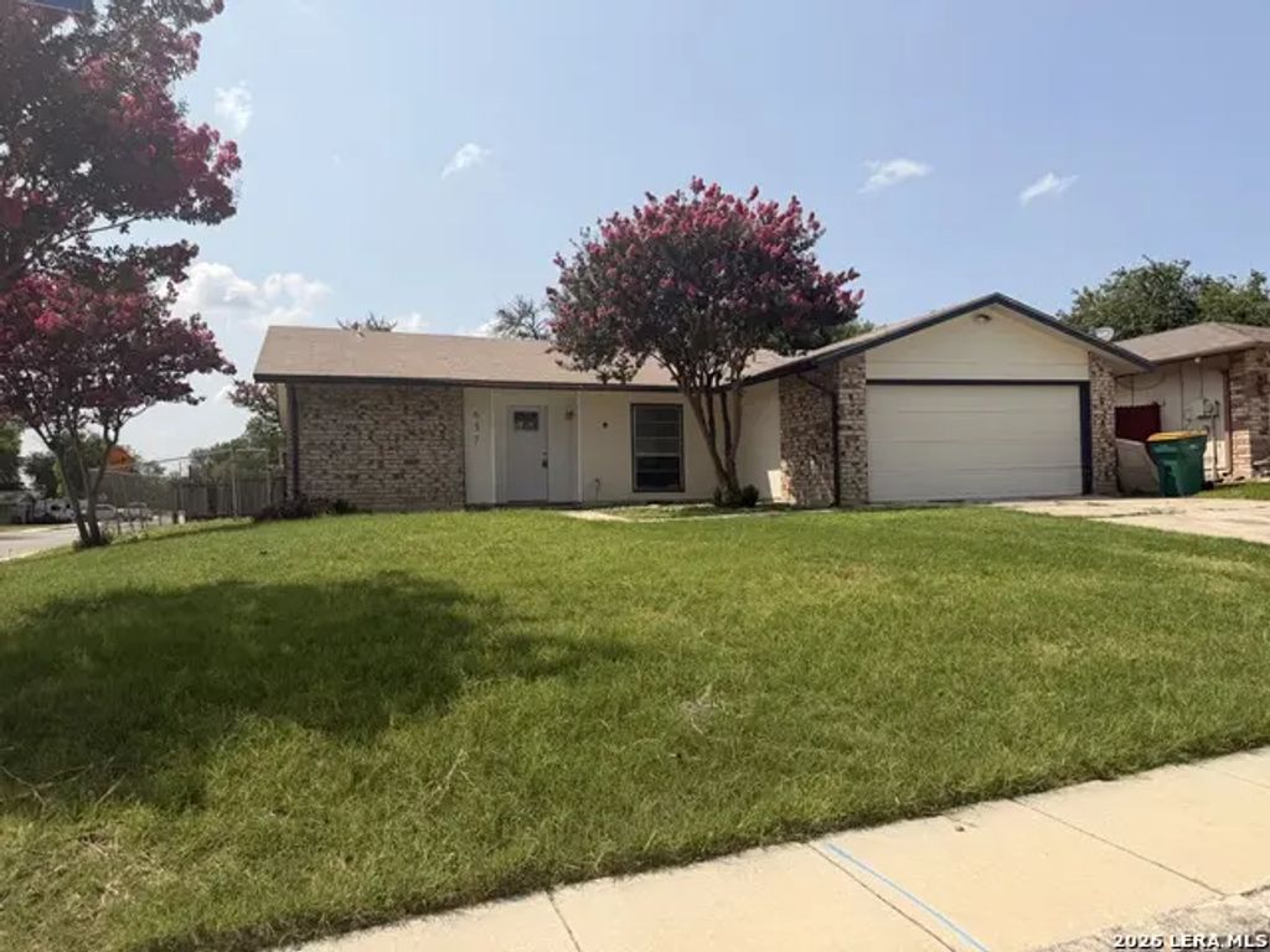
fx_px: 881
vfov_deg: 56.8
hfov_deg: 71.6
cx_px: 635
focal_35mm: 24
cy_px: 476
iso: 80
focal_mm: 6.76
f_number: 1.78
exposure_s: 1/6173
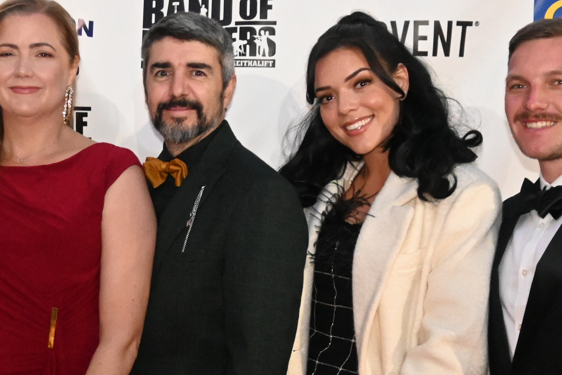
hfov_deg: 24.6
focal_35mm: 82
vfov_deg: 16.5
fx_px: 1275
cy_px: 326
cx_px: 141
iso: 5600
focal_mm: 19.5
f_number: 4
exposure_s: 1/60
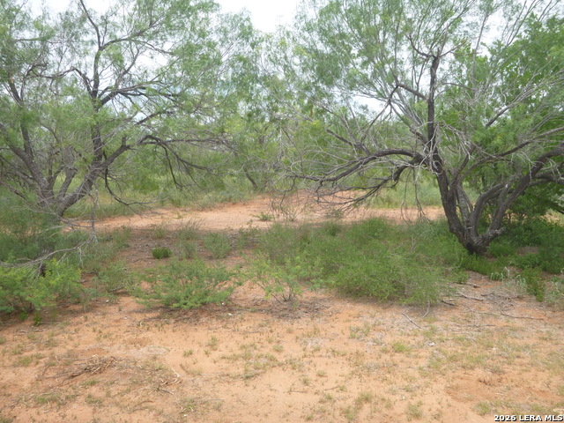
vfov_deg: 48.2
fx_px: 472
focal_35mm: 29
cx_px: 282
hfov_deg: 61.7
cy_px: 212
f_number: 4.1
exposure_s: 1/250
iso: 100
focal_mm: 5.2
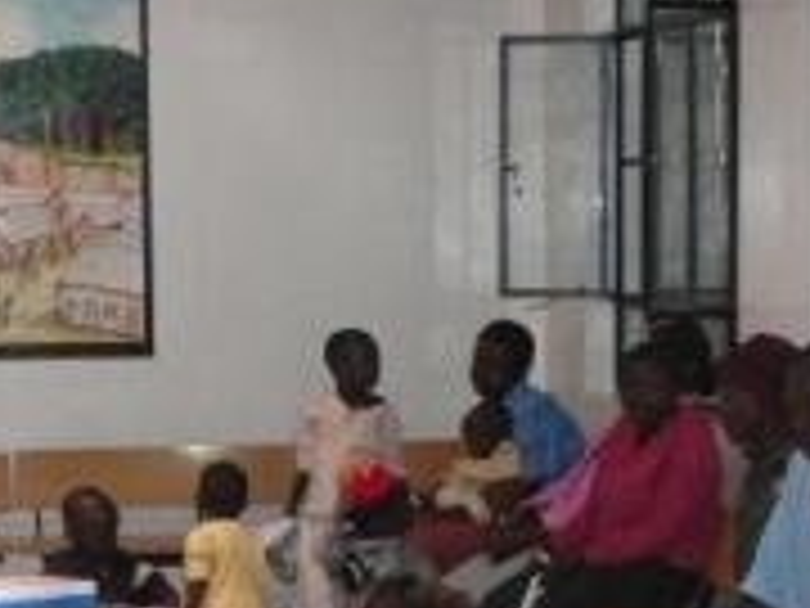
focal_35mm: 107
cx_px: 261
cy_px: 428
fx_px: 2504
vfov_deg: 13.8
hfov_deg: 18.3
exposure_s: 1/30
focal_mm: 6.4
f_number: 3.2
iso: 400
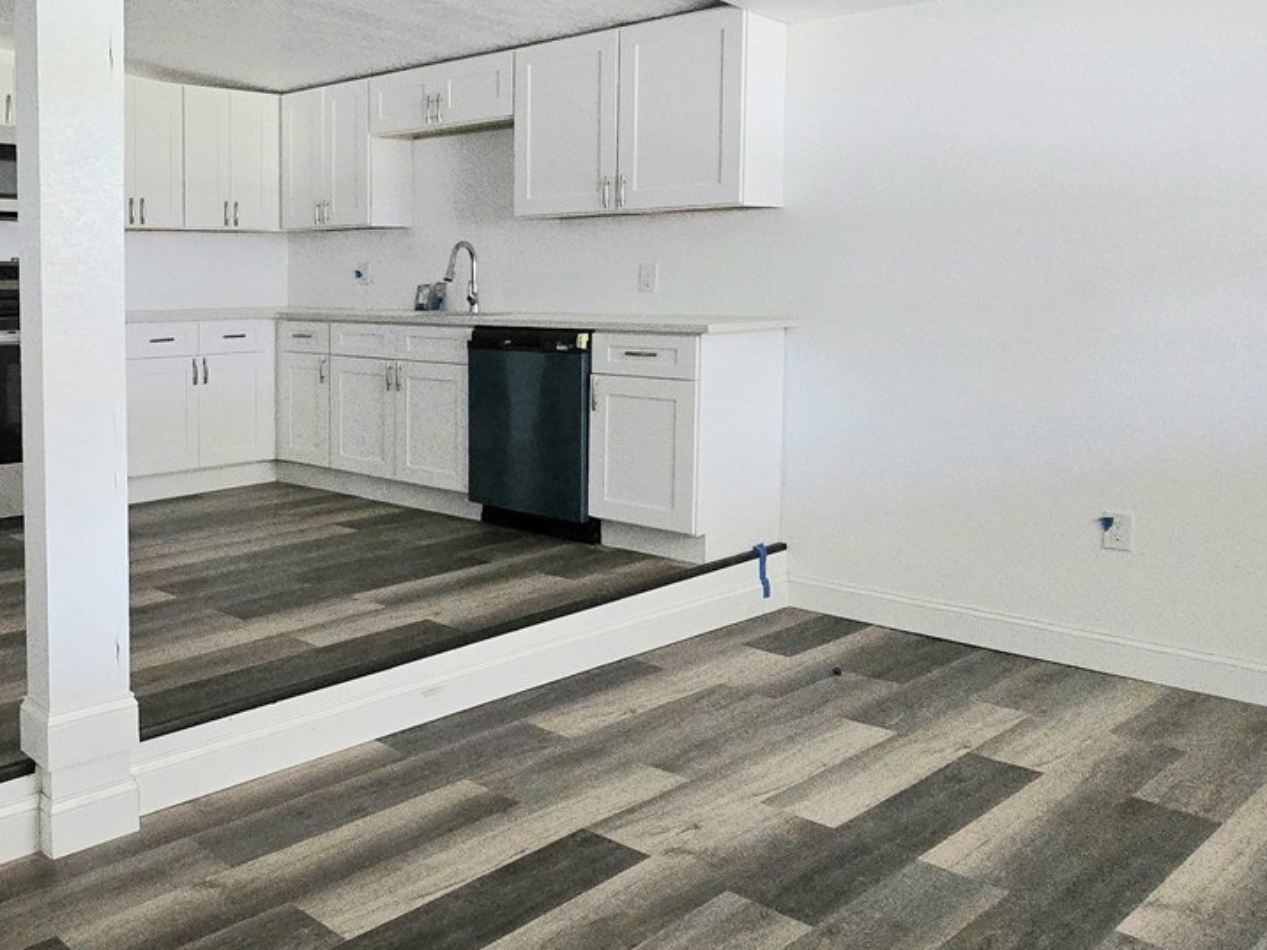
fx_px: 1062
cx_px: 209
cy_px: 378
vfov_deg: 47.9
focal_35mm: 29
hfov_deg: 56.0
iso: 800
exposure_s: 1/60.2
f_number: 2.2
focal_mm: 2.2
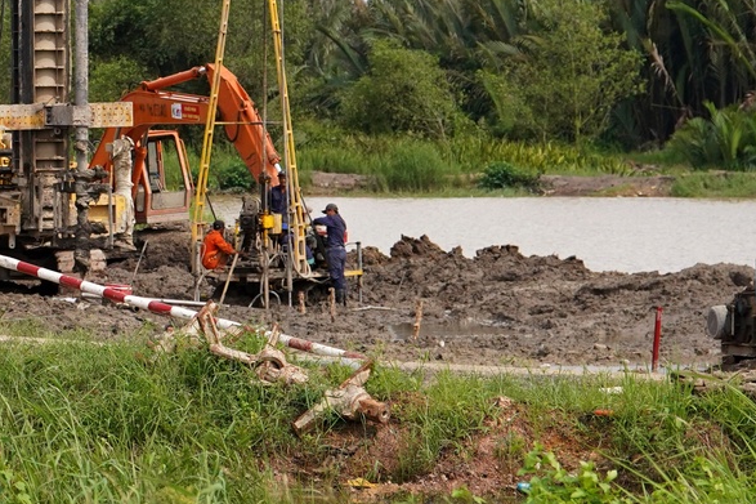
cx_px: -416
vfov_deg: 5.9
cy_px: -300
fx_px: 4807
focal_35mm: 229
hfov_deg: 8.8
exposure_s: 1/3200
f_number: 4
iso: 800
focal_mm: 70
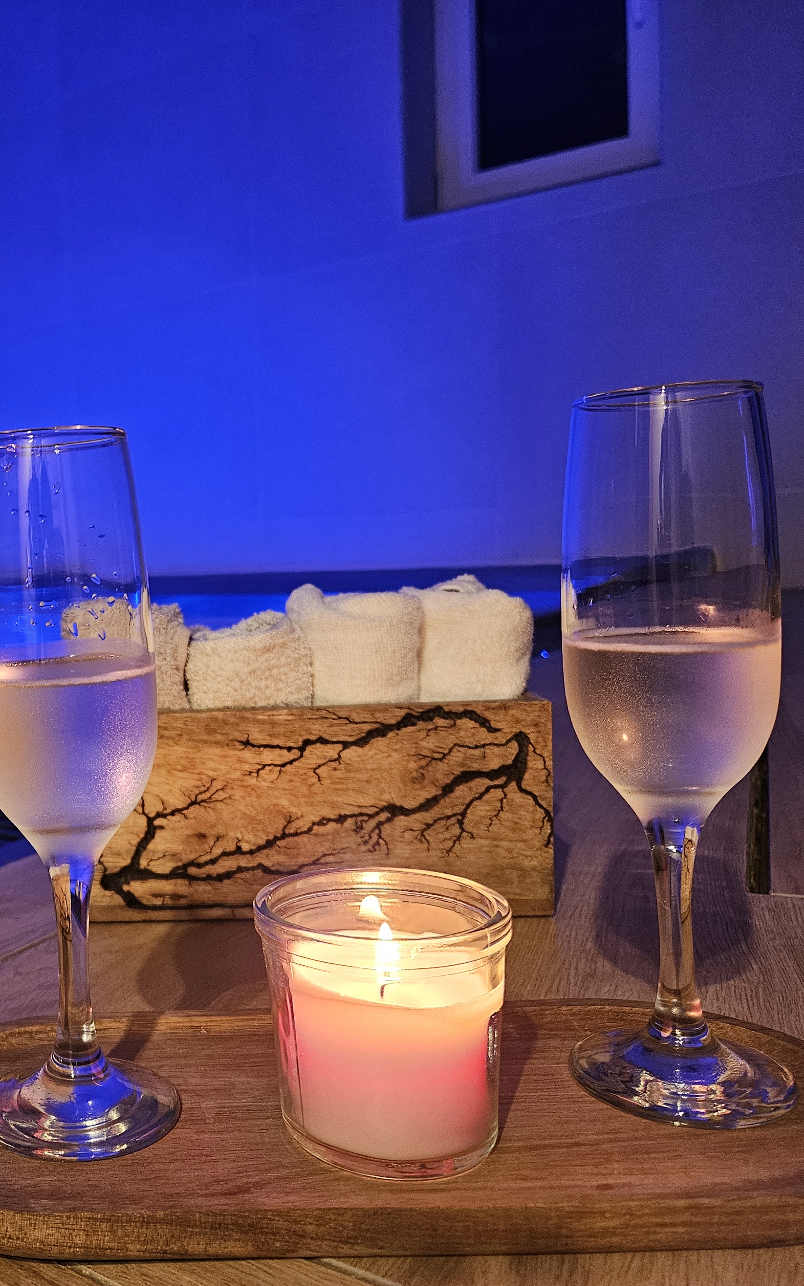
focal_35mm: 33
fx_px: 1157
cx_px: 54
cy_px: 635
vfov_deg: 58.1
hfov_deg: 35.6
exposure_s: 1/25
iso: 640
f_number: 1.8
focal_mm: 5.4
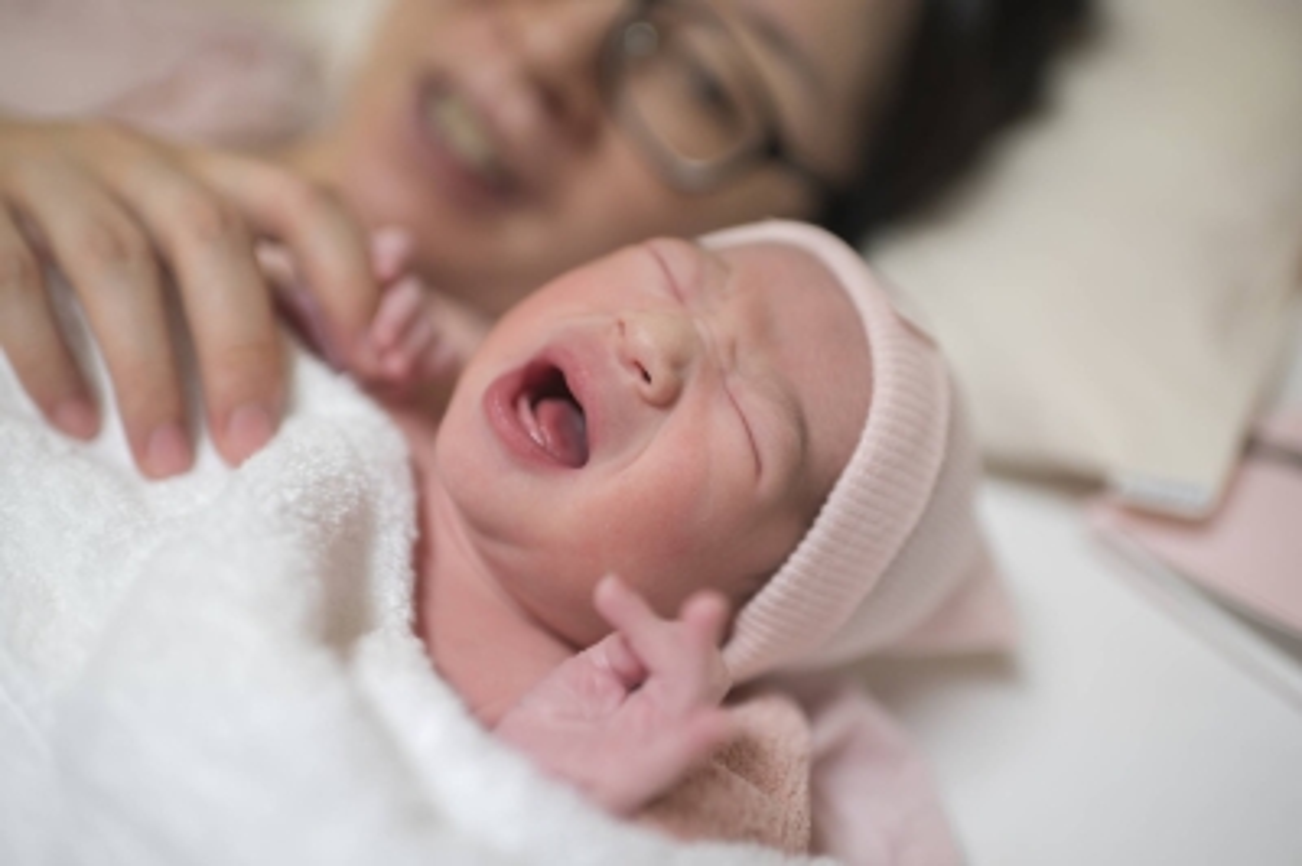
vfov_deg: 37.8
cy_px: 433
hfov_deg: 54.5
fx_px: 1265
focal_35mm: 35
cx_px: 651
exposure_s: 1/125
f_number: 2
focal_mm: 35
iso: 400
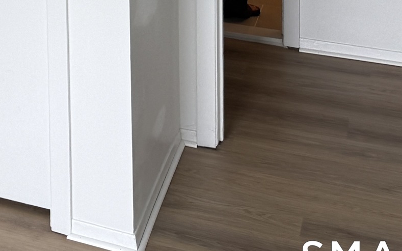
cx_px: -248
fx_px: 1085
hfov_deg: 18.1
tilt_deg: -0.3
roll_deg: +1.6
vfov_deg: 11.4
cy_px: -304
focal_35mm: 99
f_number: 1.78
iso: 80
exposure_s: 1/360
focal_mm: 6.76
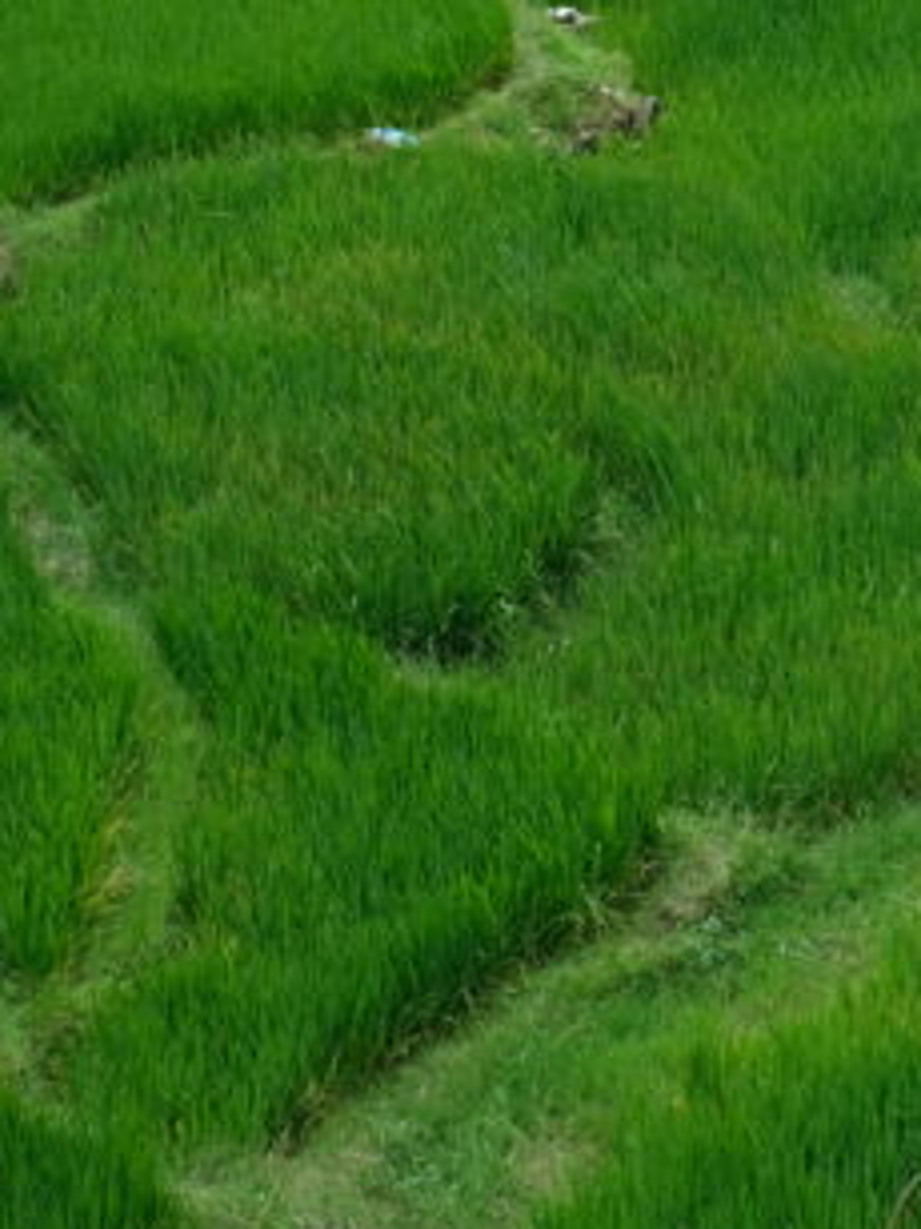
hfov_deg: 8.4
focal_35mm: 170
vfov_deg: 11.5
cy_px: 22
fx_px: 6035
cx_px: 1702
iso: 160
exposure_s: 1/600
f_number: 4.5
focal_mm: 35
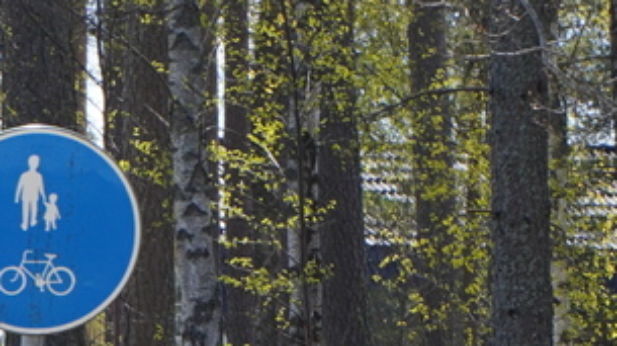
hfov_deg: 2.8
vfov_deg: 1.6
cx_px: -999
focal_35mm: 751
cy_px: 550
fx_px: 12277
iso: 400
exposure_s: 1/160
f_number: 13
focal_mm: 135
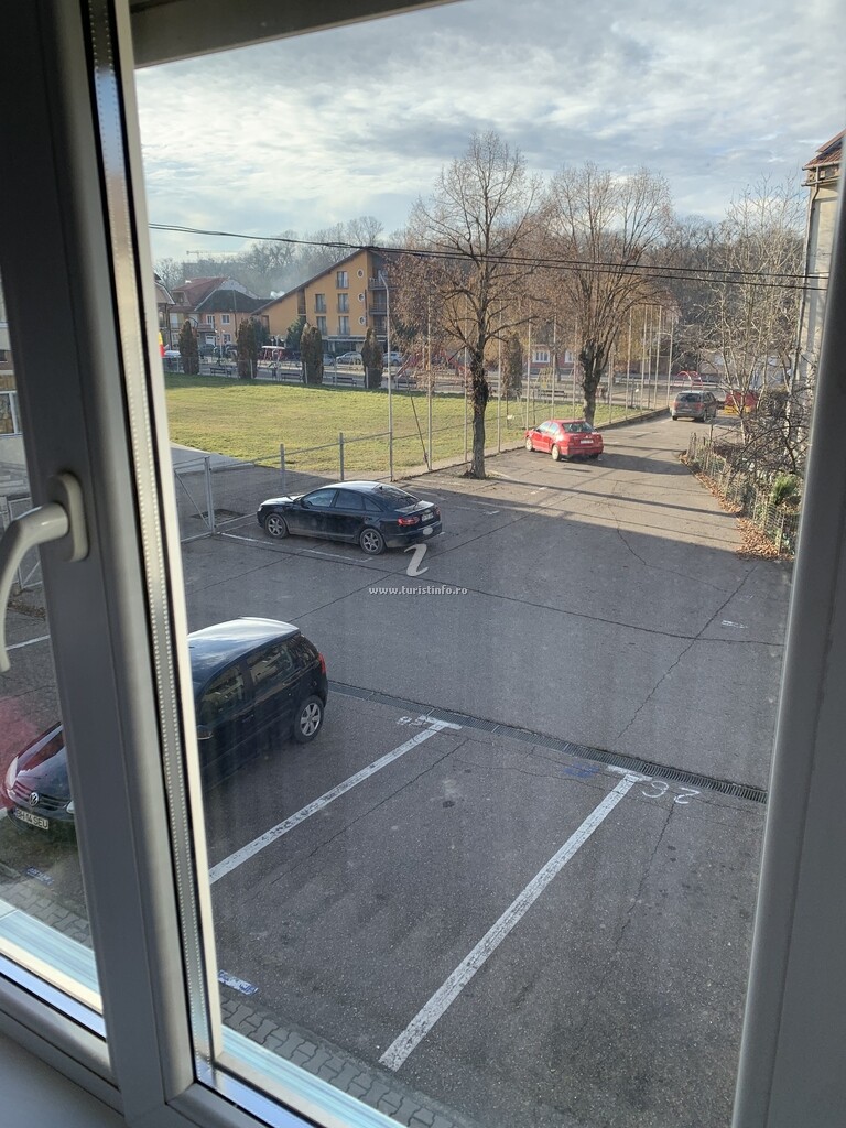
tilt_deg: -15.7
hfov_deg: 53.1
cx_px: 423
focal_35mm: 26
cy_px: 564
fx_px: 847
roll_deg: +0.5
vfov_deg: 67.3
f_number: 1.8
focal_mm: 4.25
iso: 25
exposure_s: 1/635
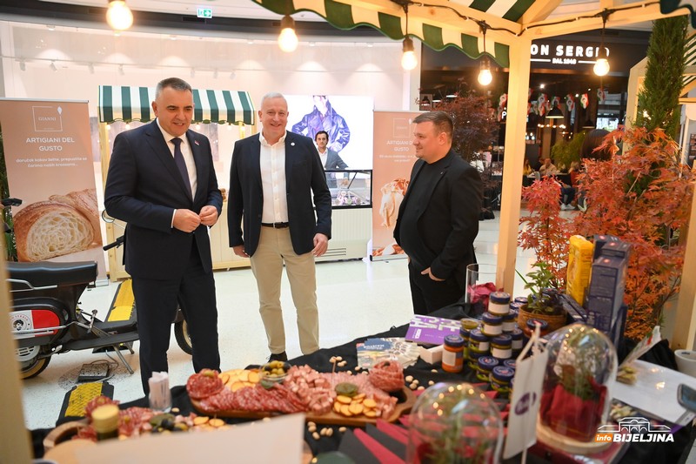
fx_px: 464
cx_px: 348
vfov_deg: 53.1
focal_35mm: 24
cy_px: 232
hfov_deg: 73.8
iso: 3200
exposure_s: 1/500
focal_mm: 24
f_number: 2.8
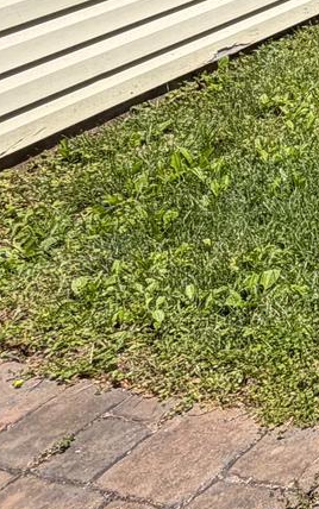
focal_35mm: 71
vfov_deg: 26.2
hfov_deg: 11.8
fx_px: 986
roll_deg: +2.0
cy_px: -83
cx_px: 903
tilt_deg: -14.5
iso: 20
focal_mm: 2.22
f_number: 2.2
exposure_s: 1/841
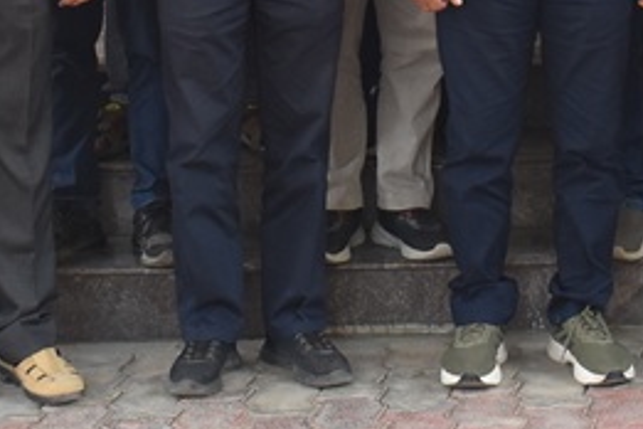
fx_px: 2733
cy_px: -329
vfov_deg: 8.6
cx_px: 468
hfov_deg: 13.4
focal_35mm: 153
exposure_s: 1/125
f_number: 5.6
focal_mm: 26
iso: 450
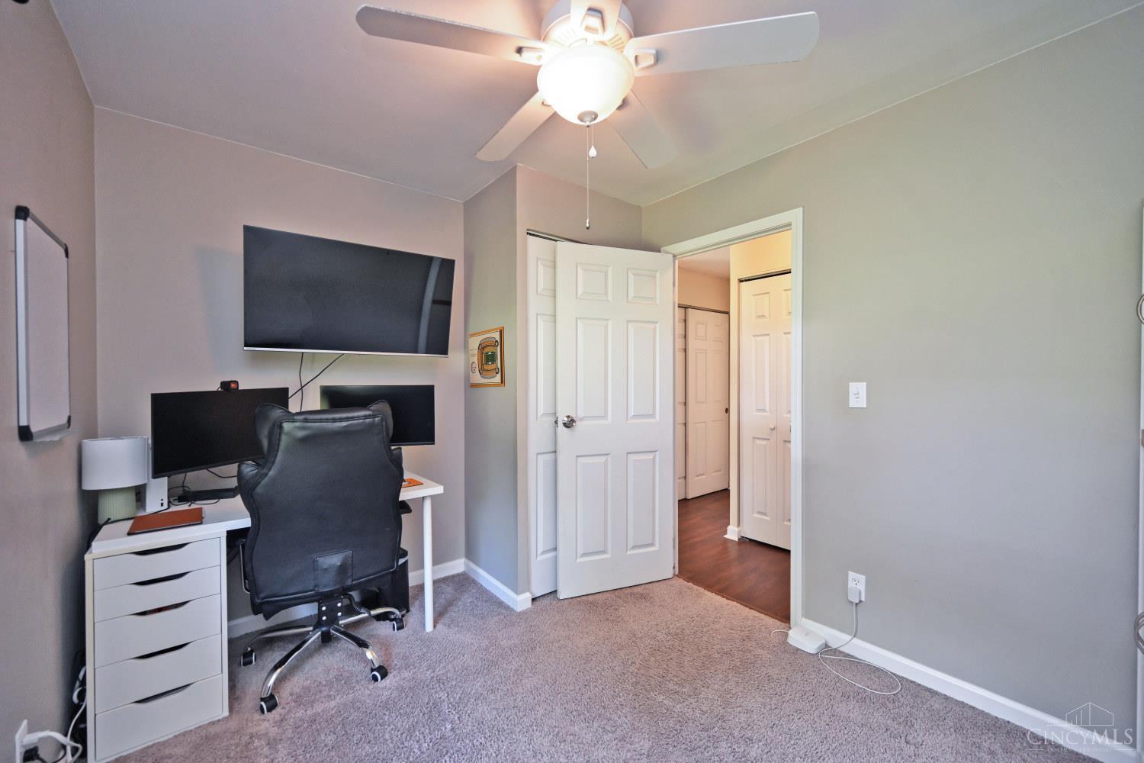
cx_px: 572
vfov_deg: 81.2
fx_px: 445
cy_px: 382
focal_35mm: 14
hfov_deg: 104.3
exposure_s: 1/60
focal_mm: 14
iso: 640
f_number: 4
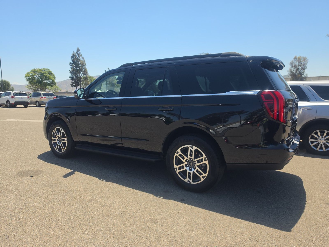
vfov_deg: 58.9
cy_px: 124
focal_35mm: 23
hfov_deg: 73.9
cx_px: 164
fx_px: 219
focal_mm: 6.5
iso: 64
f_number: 1.4
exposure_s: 1/4332
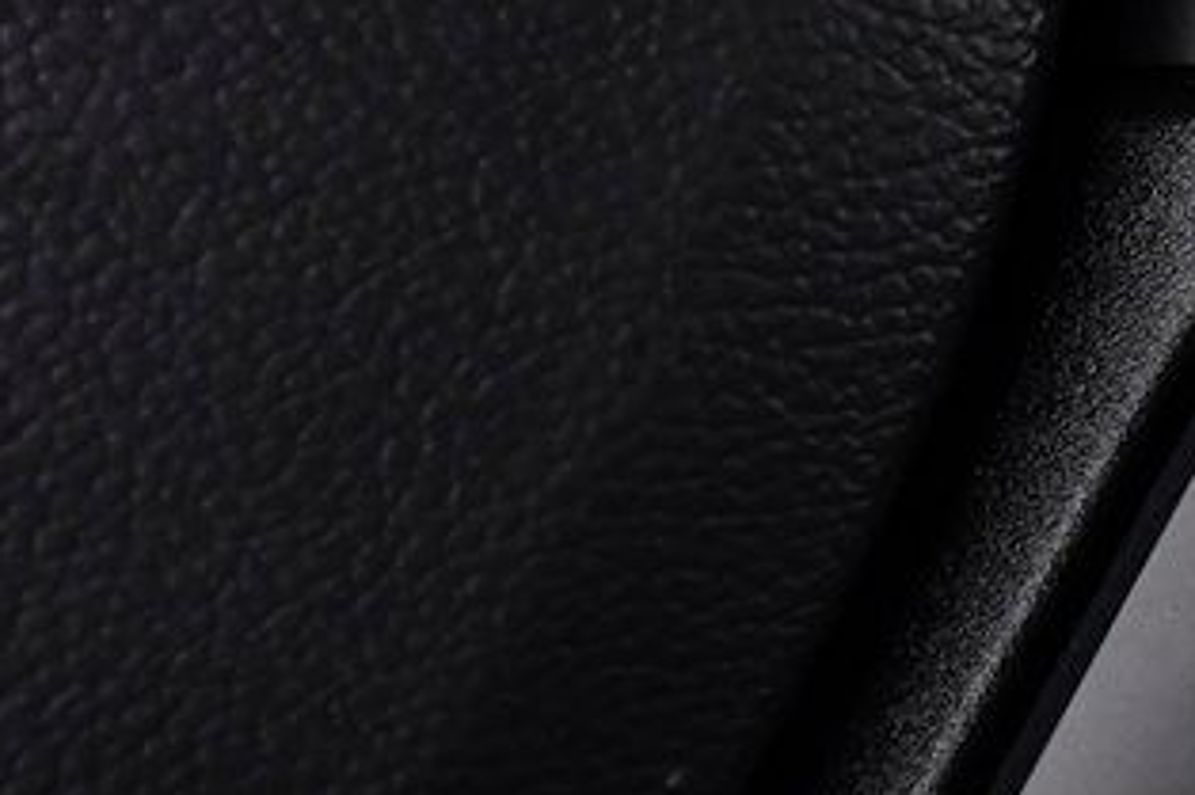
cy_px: -112
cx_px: 1667
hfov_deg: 7.4
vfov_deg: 5.0
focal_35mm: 274
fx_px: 9090
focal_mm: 56
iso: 2500
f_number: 4.8
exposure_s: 1/100
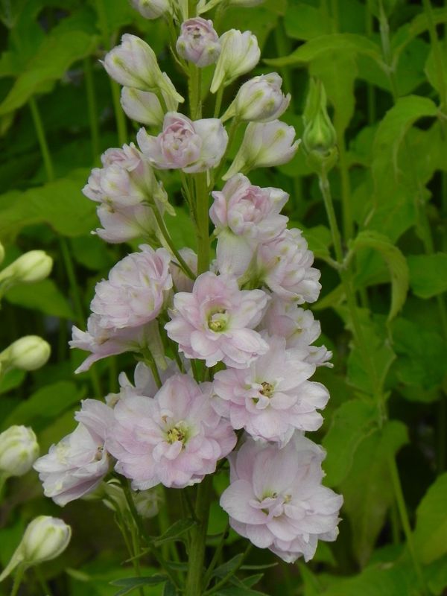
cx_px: 224
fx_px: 5802
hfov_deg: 4.4
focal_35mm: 337
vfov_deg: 5.9
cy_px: 298
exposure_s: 1/320
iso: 160
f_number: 5.6
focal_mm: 59.9
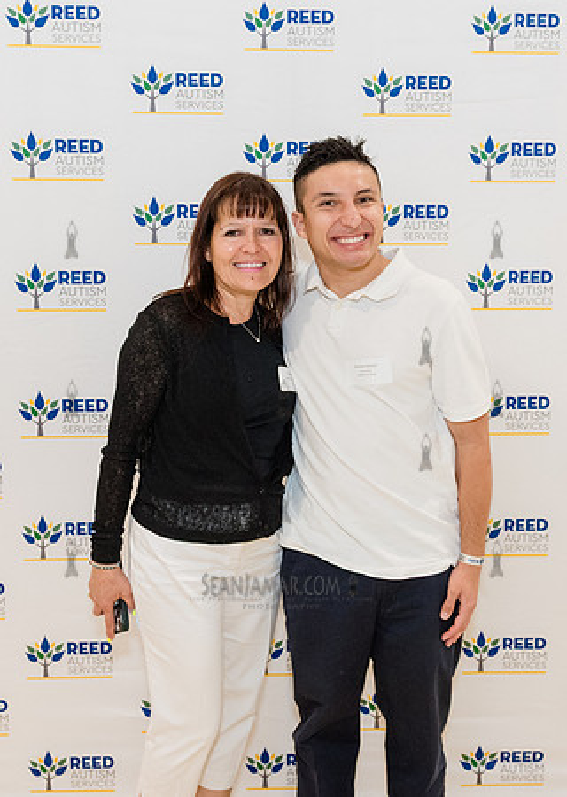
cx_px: 277
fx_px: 1056
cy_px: 342
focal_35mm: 47
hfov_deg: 30.0
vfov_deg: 41.3
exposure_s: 1/250
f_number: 4.5
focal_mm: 26
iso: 2500
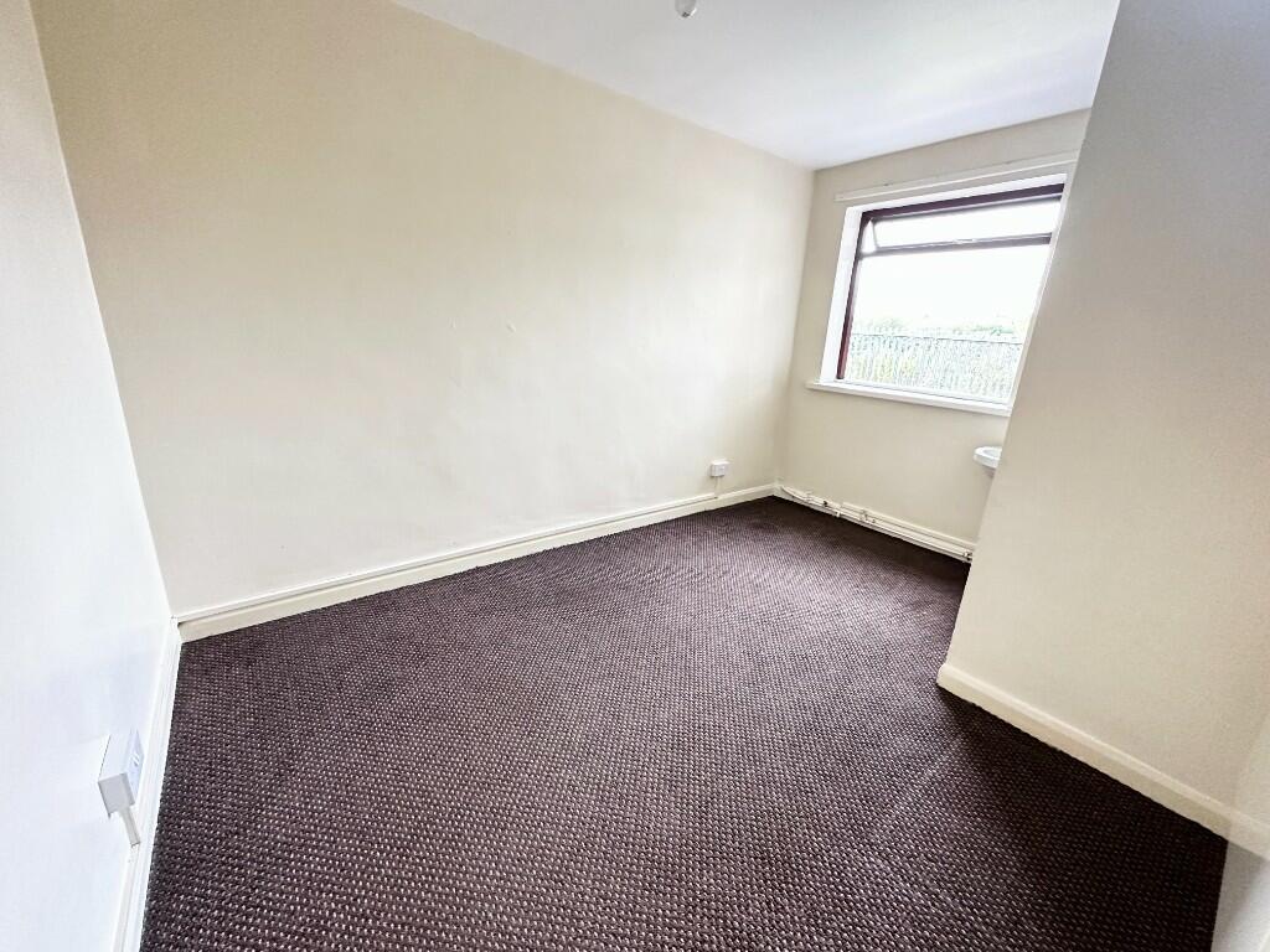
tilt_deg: -16.1
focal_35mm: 14
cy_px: 476
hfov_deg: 102.1
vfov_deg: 85.7
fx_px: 514
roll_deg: -3.4
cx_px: 635
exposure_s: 1/77
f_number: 2.2
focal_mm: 2.22
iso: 320
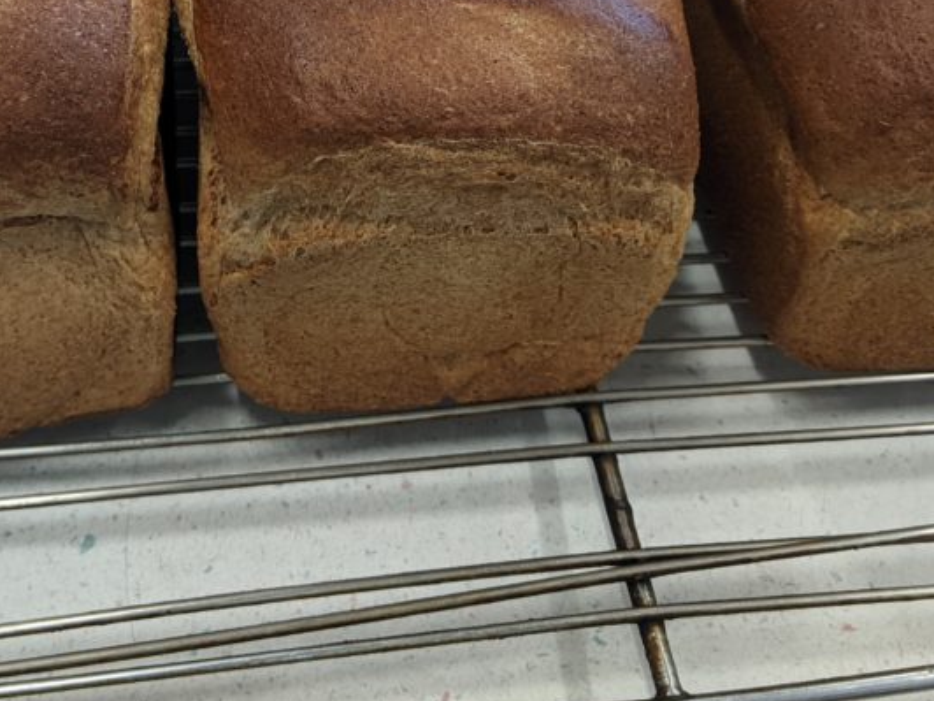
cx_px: 360
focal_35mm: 52
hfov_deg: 36.6
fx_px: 1403
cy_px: 90
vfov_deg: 27.2
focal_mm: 4.44
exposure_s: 1/120
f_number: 1.8
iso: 278
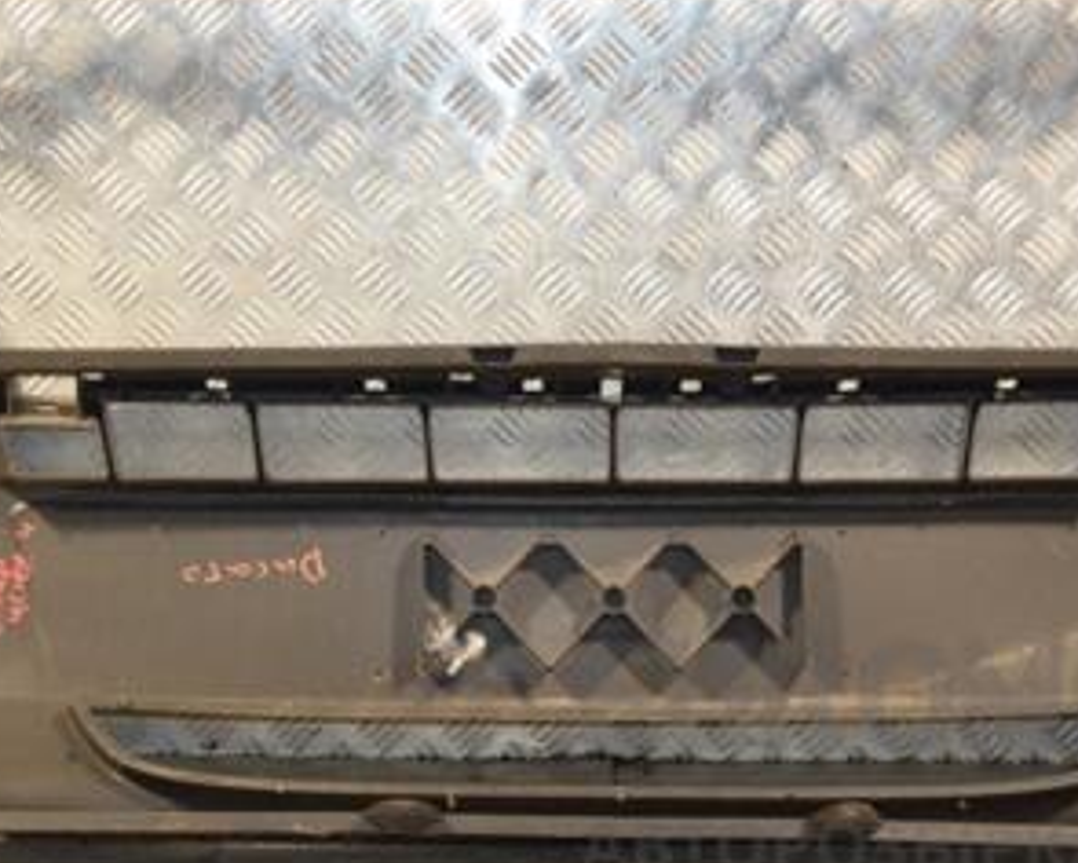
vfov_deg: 17.7
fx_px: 2744
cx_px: 512
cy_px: 208
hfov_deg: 22.2
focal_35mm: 86
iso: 800
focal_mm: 30
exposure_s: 1/160
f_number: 5
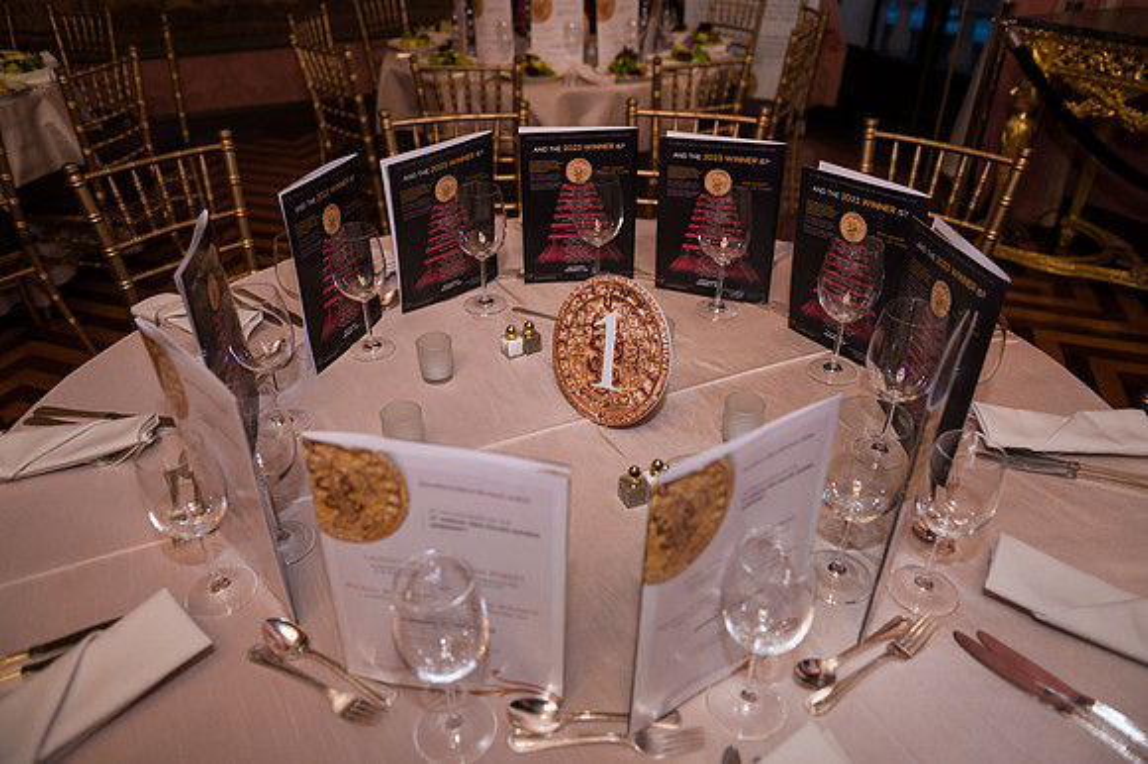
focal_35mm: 24
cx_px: 575
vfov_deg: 52.9
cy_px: 382
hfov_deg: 73.6
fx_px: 768
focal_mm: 24
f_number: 3.2
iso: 1600
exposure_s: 1/200
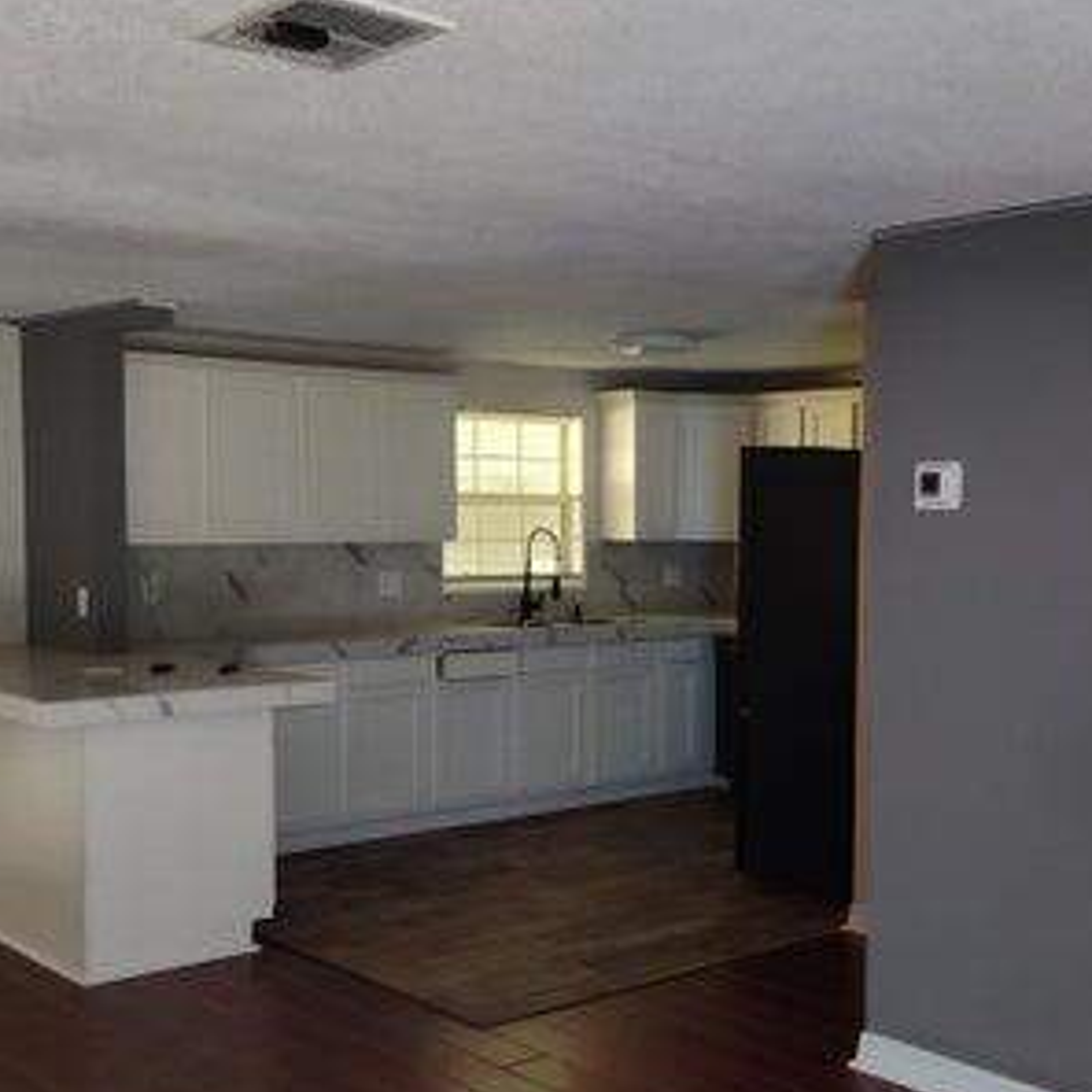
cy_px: 605
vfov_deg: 38.3
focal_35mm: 44
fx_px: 1570
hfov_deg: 37.7
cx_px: 764
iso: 956
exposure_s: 1/60
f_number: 1.8
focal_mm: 5.56
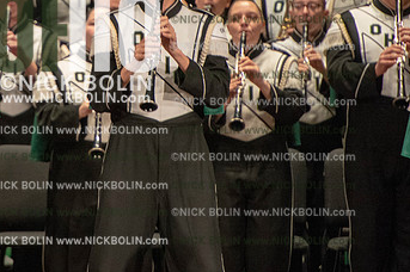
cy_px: 47
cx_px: 75
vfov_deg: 2.0
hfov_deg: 3.1
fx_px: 7691
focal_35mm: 676
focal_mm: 400
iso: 8000
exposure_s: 1/320
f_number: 5.6
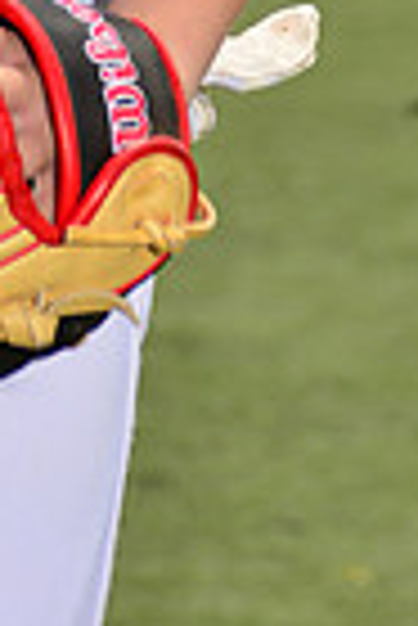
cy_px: -671
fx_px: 13394
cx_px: -191
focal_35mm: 771
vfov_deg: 2.7
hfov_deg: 1.8
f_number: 11
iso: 125
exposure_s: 1/200
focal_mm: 185
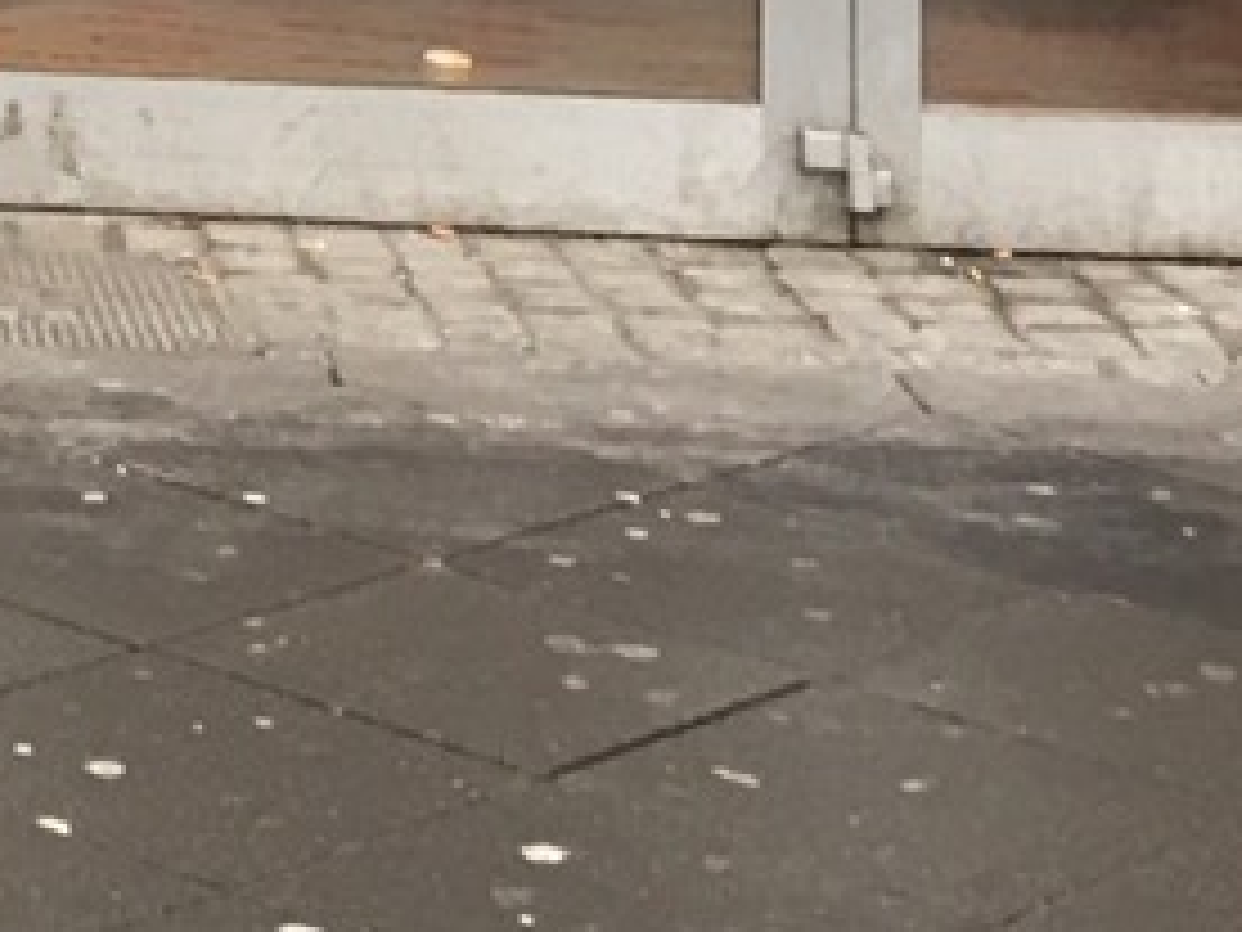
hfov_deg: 11.1
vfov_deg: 8.0
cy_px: -1432
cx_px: -918
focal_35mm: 168
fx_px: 6028
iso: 32
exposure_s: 1/17
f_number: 2.2
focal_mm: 4.15
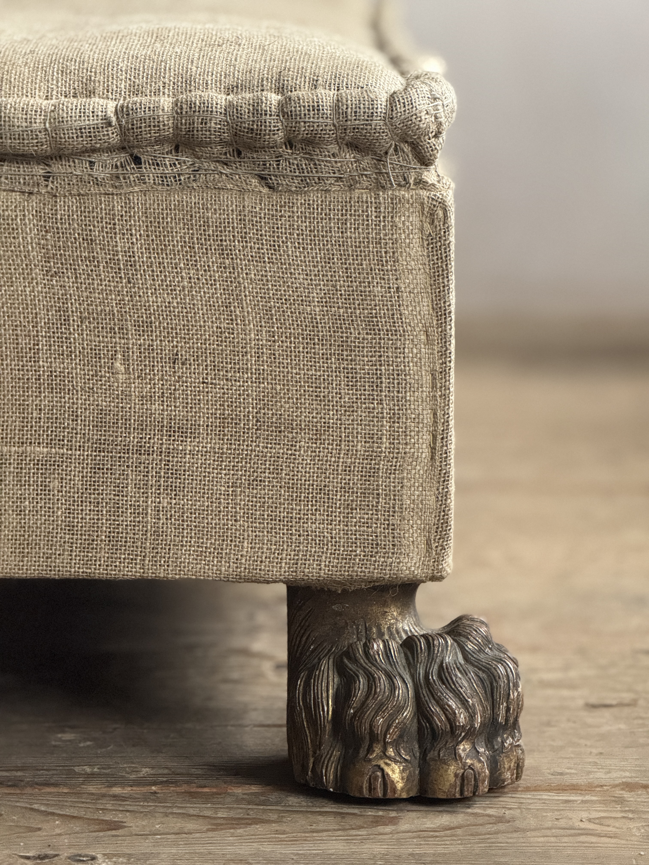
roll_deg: -0.2
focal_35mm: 120
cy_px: 432
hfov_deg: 12.3
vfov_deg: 16.4
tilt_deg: -9.0
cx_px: 324
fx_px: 3000
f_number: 2.8
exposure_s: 1/50
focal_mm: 15.66
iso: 640
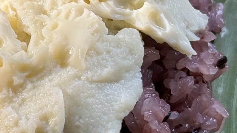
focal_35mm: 173
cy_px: 5
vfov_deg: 7.0
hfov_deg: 12.3
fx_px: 1087
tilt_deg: -46.6
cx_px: -3
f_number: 1.78
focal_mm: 6.76
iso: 50
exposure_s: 1/165
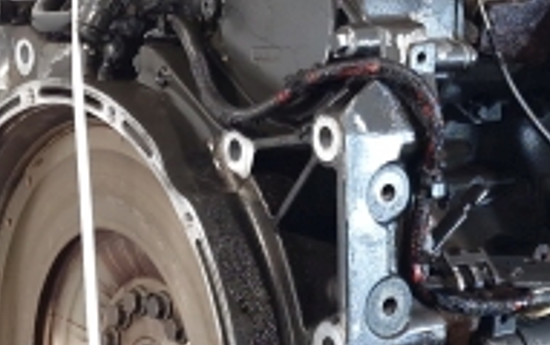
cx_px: 579
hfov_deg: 19.6
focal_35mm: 102
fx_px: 1531
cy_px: 98
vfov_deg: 12.8
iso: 160
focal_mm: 6.4
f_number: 1.8
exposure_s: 1/50
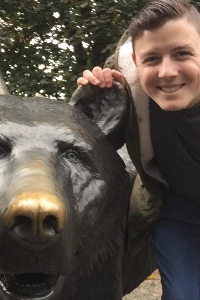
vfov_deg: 40.3
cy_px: 131
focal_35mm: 49
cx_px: 42
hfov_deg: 27.0
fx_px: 408
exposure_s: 1/33
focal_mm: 2.65
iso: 32
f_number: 2.2
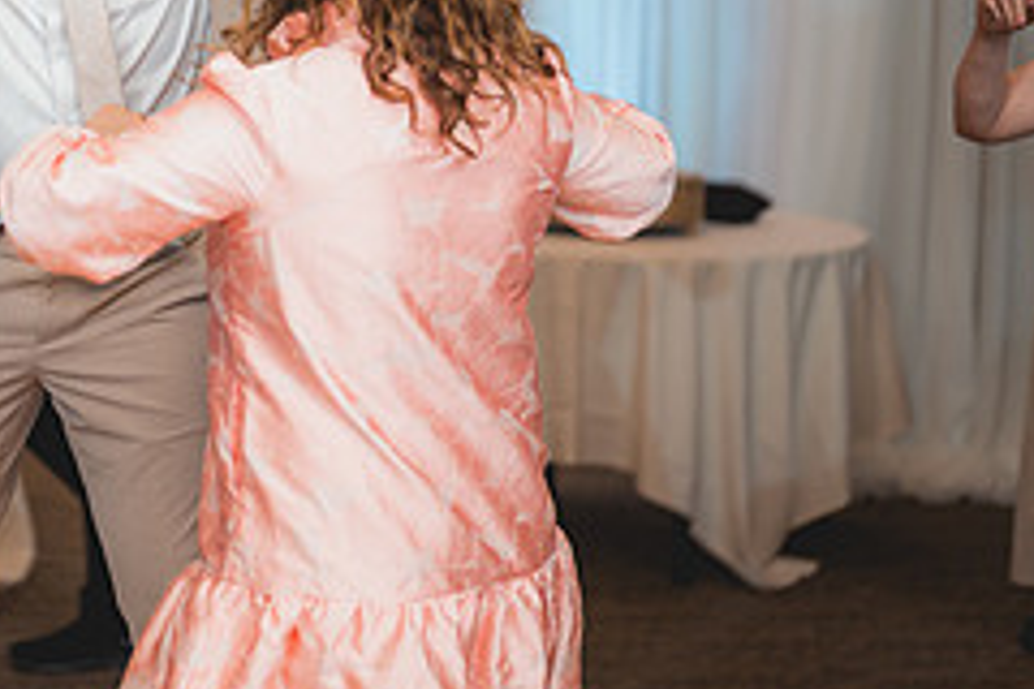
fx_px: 3475
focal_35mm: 121
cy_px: 2
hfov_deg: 16.8
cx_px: 164
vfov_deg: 11.2
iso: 80
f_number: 1.2
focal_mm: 50
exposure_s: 1/250
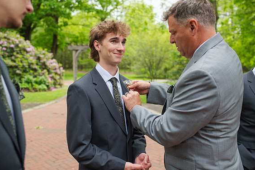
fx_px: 255
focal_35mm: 36
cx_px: 130
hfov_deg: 53.2
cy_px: 83
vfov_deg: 36.8
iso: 100
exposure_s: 1/320
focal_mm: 35
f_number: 3.2
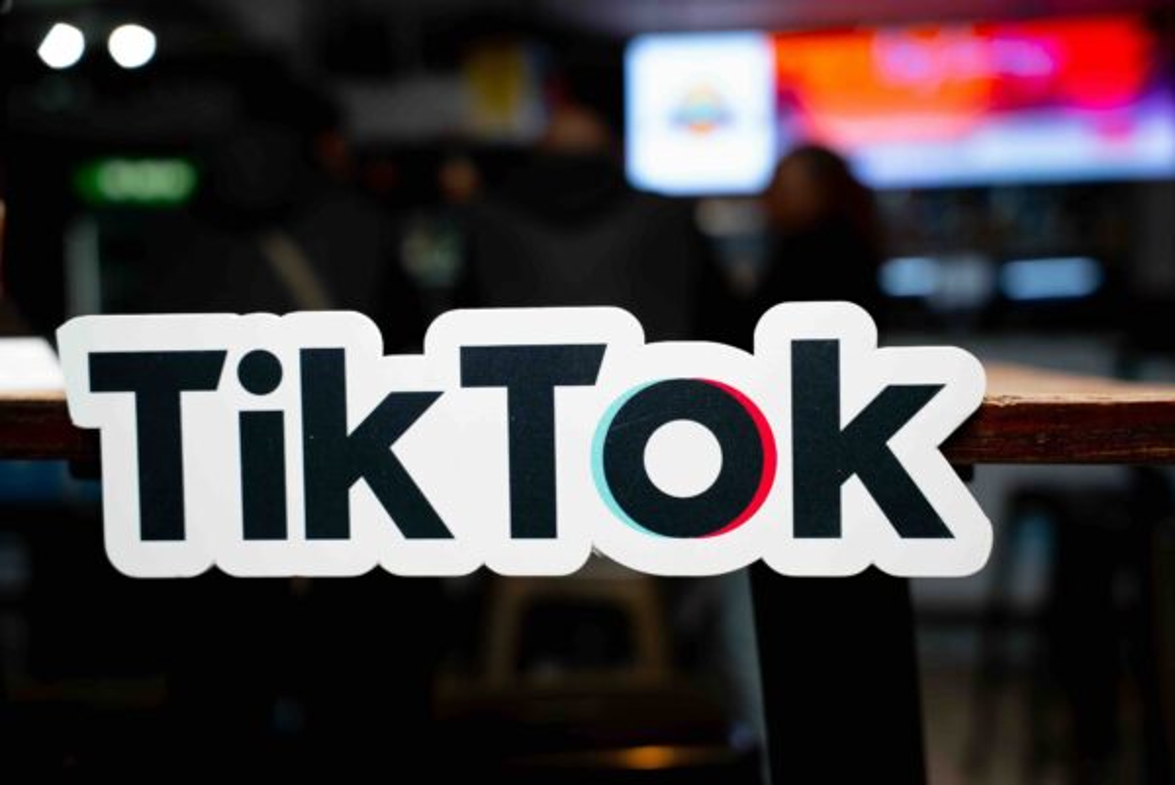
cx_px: 588
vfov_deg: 31.9
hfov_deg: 46.4
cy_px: 392
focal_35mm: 42
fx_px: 1372
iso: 320
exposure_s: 1/100
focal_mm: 42
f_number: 2.8
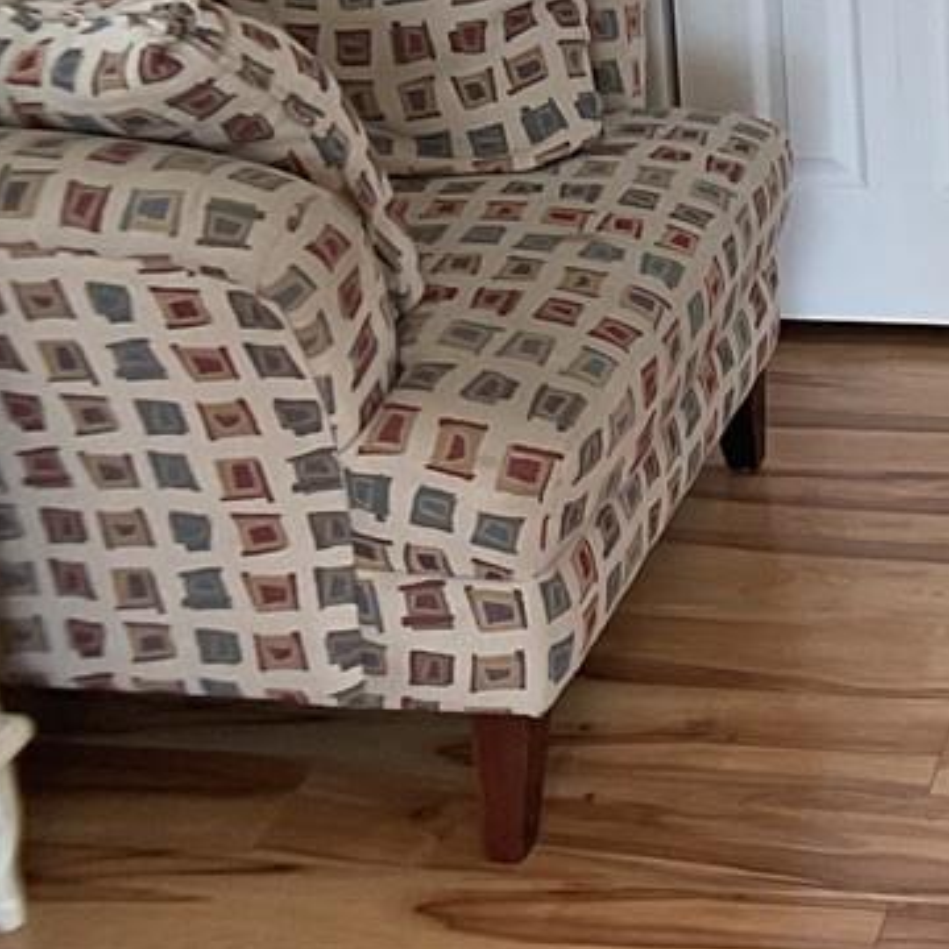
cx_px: 1308
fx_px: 3536
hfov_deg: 14.5
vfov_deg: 14.7
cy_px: -240
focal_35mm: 114
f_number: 1.8
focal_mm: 3
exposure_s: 1/120
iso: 64
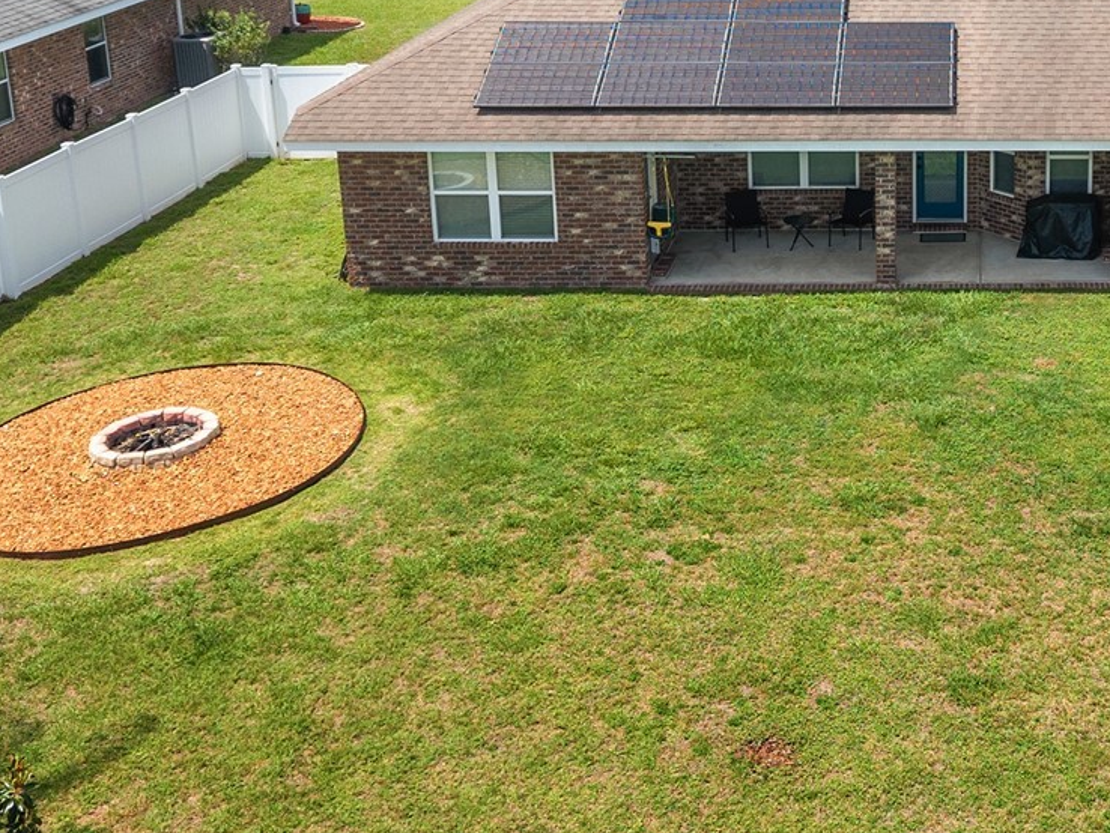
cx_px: 1020
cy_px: 89
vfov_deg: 27.1
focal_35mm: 52
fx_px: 1668
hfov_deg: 34.5
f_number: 1.8
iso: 160
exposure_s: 1/3200
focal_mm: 8.67
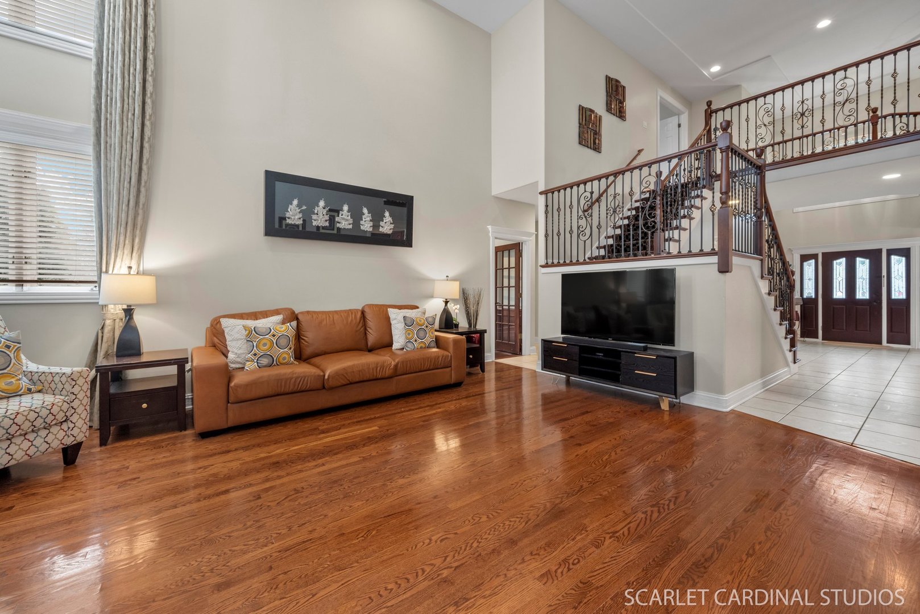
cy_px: 307
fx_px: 358
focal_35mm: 14
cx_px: 460
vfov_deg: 81.3
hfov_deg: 104.2
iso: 640
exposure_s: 1/4
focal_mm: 14
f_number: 10
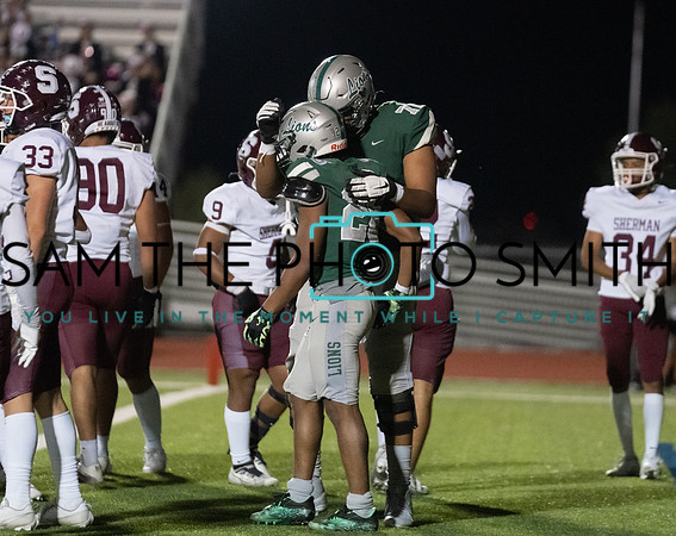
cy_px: 188
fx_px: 6030
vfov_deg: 5.1
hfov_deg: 6.4
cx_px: 308
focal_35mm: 302
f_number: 2.8
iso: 12800
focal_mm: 200
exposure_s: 1/1250
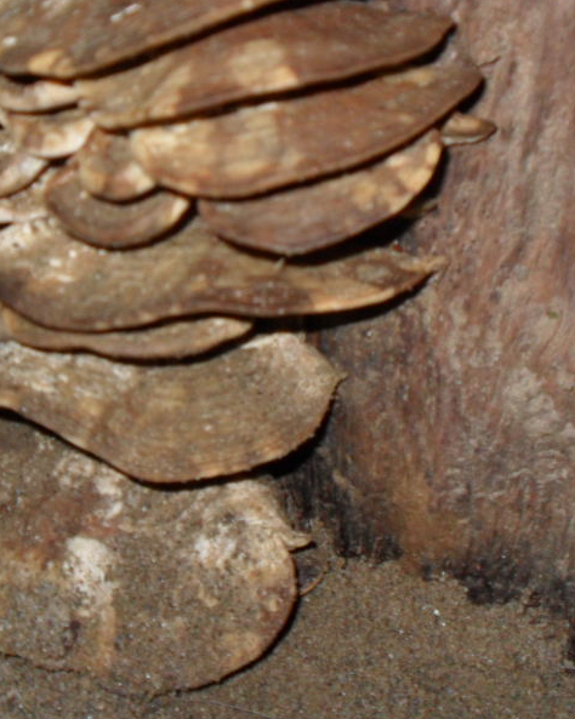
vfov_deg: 31.9
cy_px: 287
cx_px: 132
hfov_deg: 25.4
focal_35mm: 59
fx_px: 1256
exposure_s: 1/45
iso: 200
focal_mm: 6.3
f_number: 3
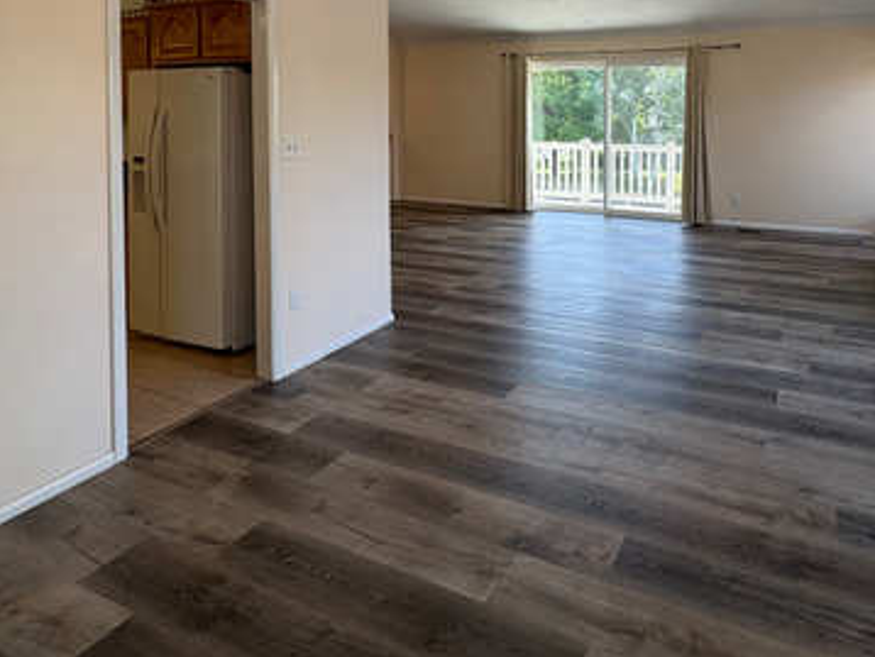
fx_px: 632
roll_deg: +0.8
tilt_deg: +0.3
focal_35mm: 25
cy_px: 115
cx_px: 525
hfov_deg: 68.7
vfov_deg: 50.9
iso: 64
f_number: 2.2
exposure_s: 1/132
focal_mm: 2.22
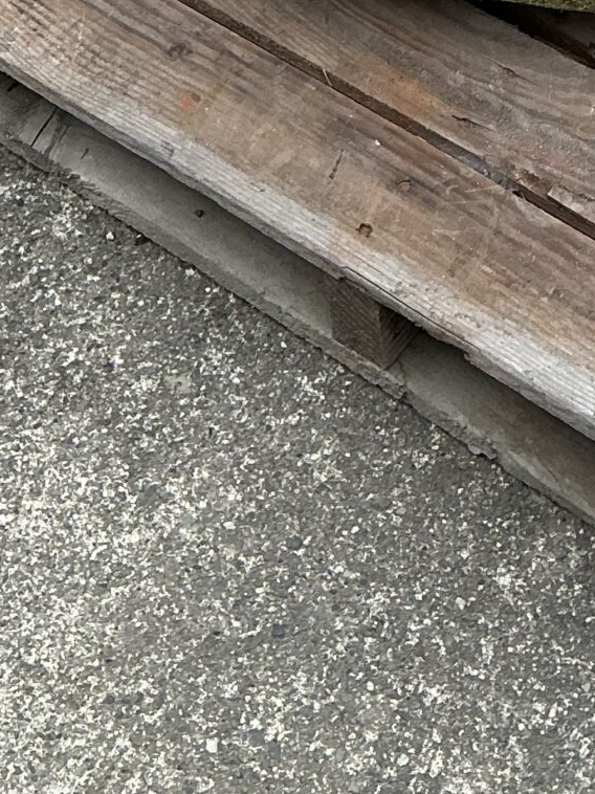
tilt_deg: -39.6
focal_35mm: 98
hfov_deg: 14.7
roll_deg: +3.4
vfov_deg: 17.6
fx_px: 2247
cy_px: -459
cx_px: 640
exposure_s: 1/120
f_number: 1.8
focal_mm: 3
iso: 25
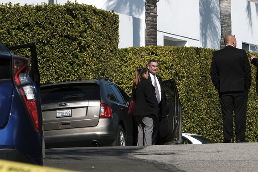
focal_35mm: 387
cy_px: 88
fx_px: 2775
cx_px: 217
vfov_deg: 3.6
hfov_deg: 5.3
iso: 320
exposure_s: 1/340
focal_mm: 142.7
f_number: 14
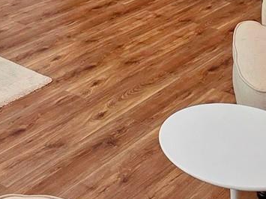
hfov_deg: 25.3
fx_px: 576
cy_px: -114
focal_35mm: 75
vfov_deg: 17.3
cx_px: 32
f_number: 1.9
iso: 125
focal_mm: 2.2
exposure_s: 1/120
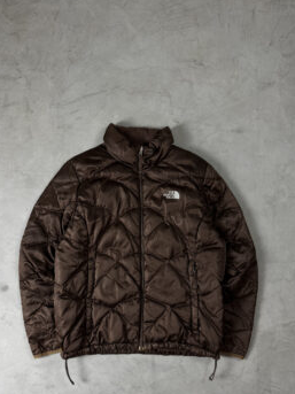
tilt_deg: -82.9
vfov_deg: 63.2
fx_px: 318
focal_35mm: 28
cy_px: 225
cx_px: 140
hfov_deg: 49.7
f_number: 1.78
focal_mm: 6.76
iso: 200
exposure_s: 1/60
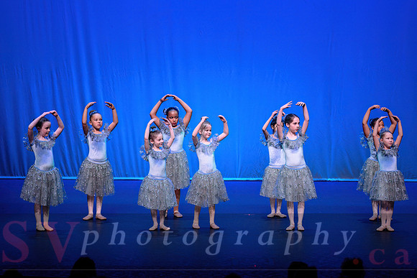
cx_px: 219
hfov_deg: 16.8
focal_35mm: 122
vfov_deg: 11.3
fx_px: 1412
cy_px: 132
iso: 1600
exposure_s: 1/400
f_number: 2.8
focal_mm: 116
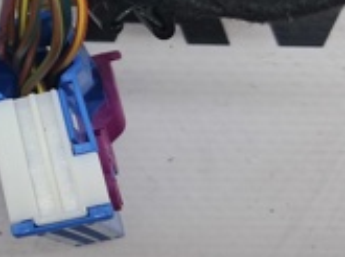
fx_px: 1044
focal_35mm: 105
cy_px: -49
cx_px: -140
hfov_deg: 17.3
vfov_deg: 13.7
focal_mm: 4
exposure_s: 1/50
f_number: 1.8
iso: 50
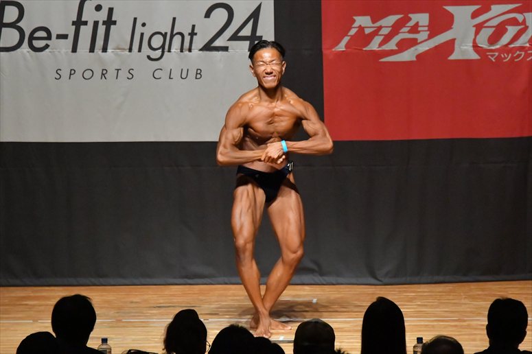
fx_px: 3988
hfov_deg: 7.6
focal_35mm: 270
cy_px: 177
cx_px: 266
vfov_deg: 5.1
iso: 12800
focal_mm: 180
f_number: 5.6
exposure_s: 1/400
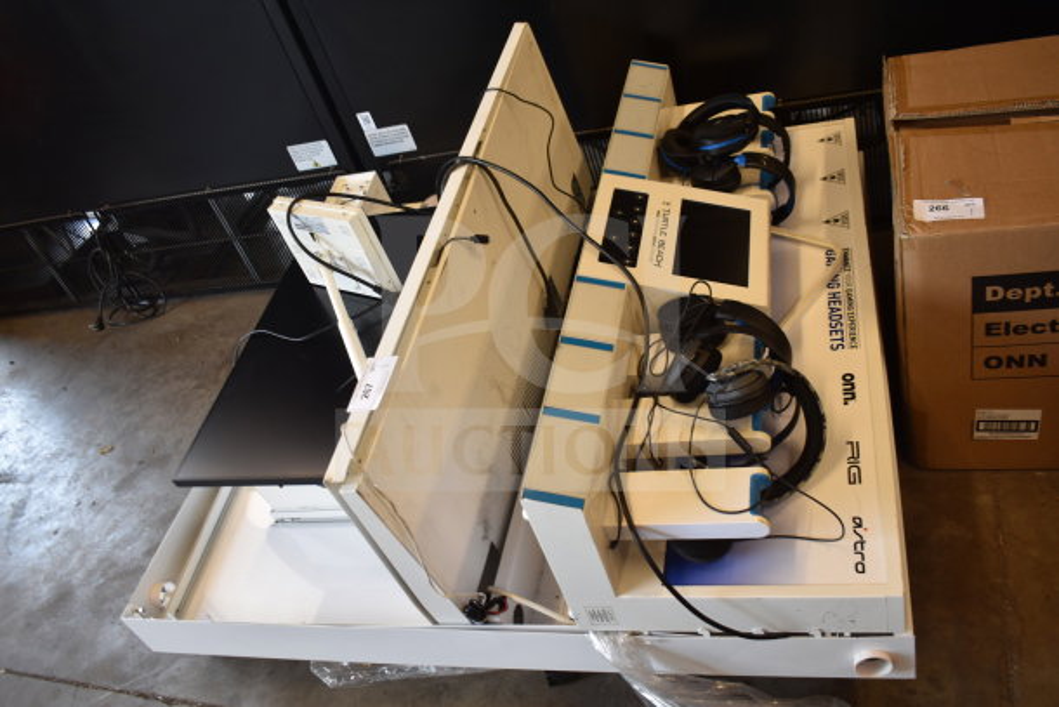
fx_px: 927
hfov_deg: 59.5
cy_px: 354
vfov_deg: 41.7
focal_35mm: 32
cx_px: 530
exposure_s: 1/30
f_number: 3.8
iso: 250
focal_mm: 21
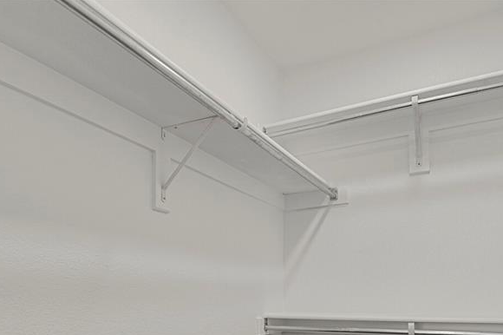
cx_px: 172
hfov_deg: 60.6
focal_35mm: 30
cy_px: 294
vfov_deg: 40.6
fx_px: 419
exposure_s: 1/1.25
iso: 250
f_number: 8
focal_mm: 17
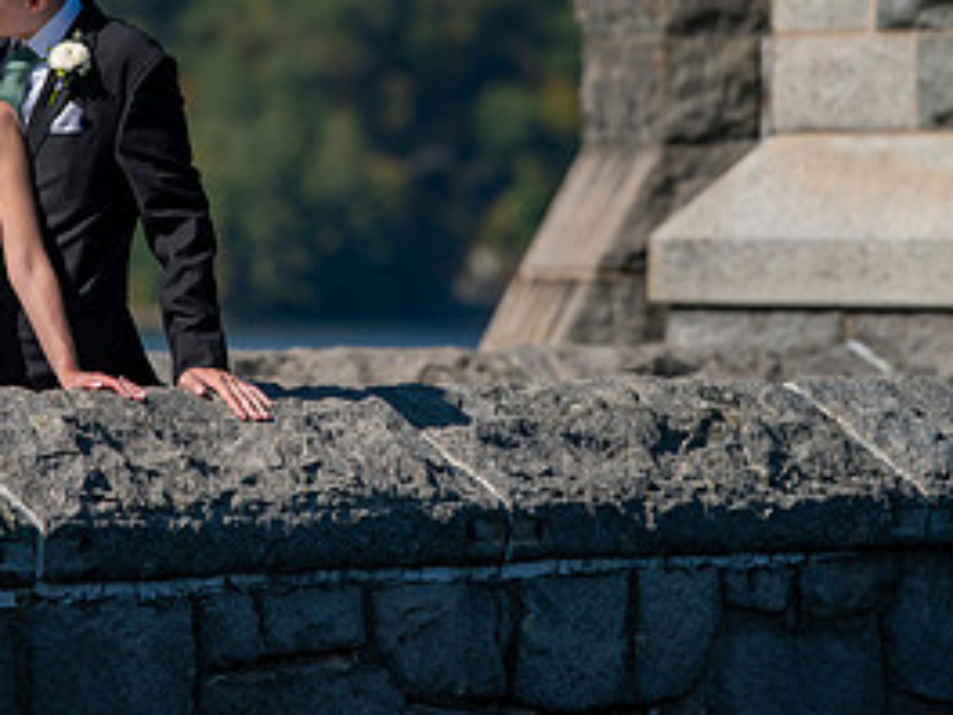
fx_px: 11701
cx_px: 408
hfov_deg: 4.7
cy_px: 119
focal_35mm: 425
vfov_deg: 3.5
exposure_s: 1/1000
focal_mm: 195
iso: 50
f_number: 4
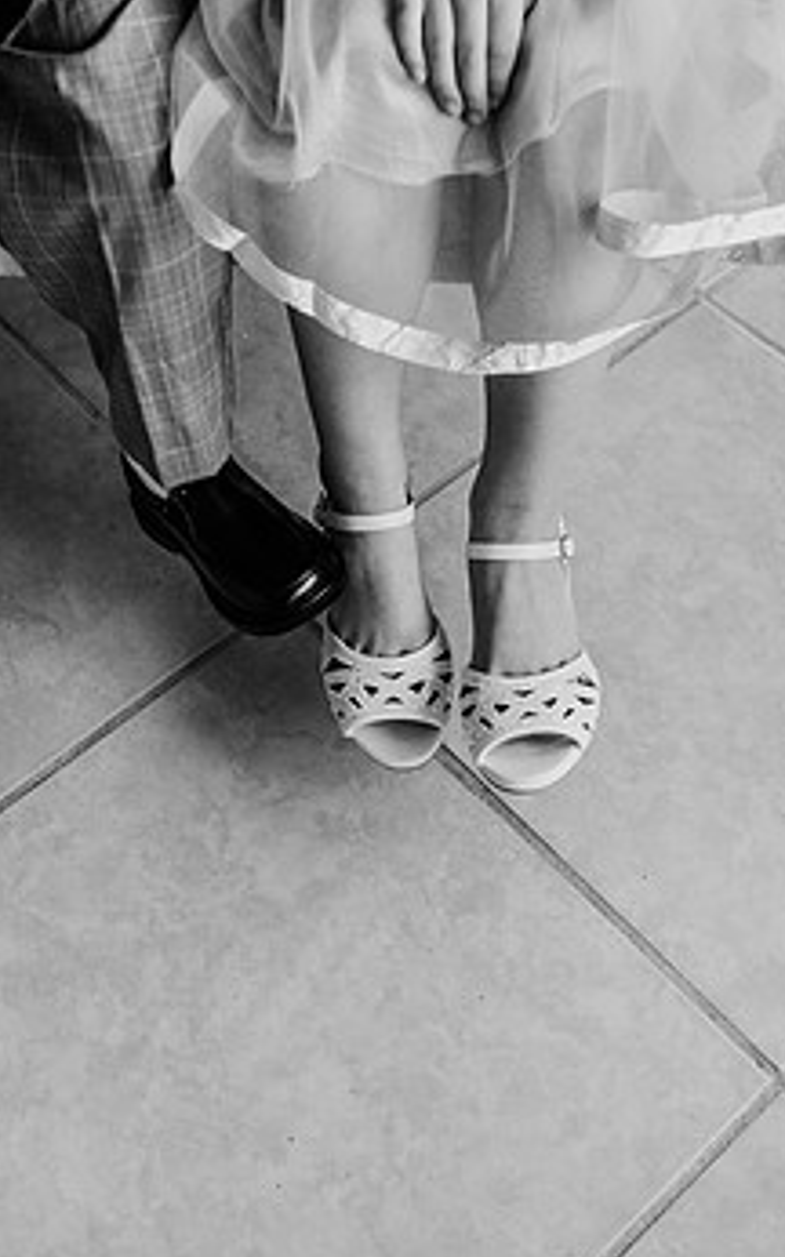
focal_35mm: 41
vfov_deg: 48.2
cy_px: 576
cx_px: 294
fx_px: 1405
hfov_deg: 31.1
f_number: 2.8
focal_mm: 24
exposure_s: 1/160
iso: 320
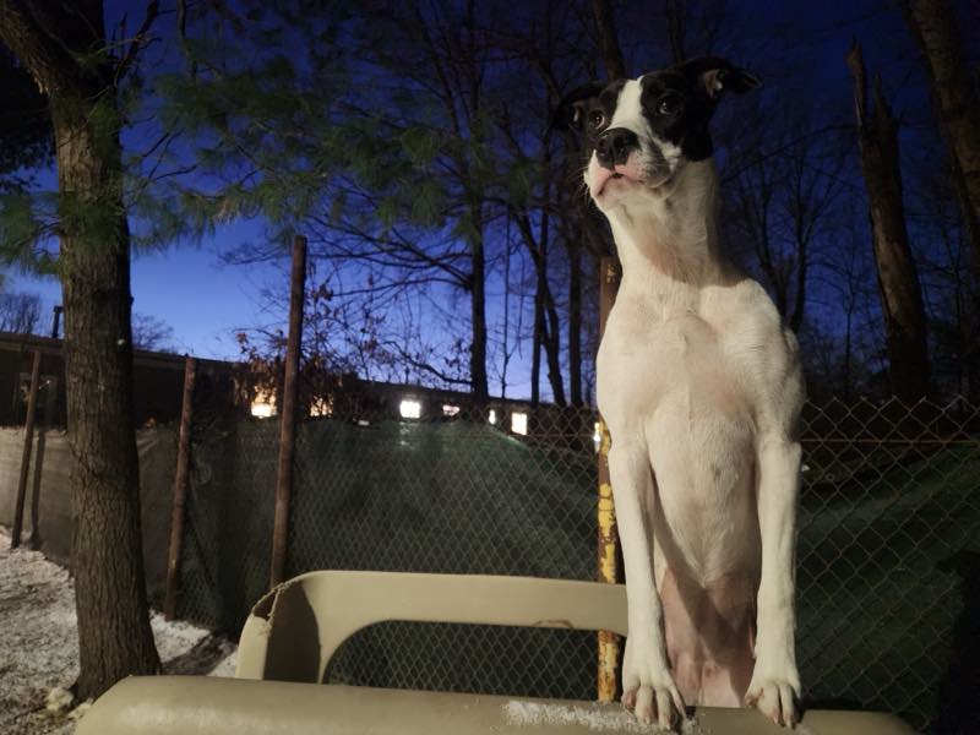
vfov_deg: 58.9
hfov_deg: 73.9
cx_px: 490
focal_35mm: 23
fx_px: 651
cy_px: 368
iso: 1250
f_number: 1.8
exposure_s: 1/24
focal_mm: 5.4
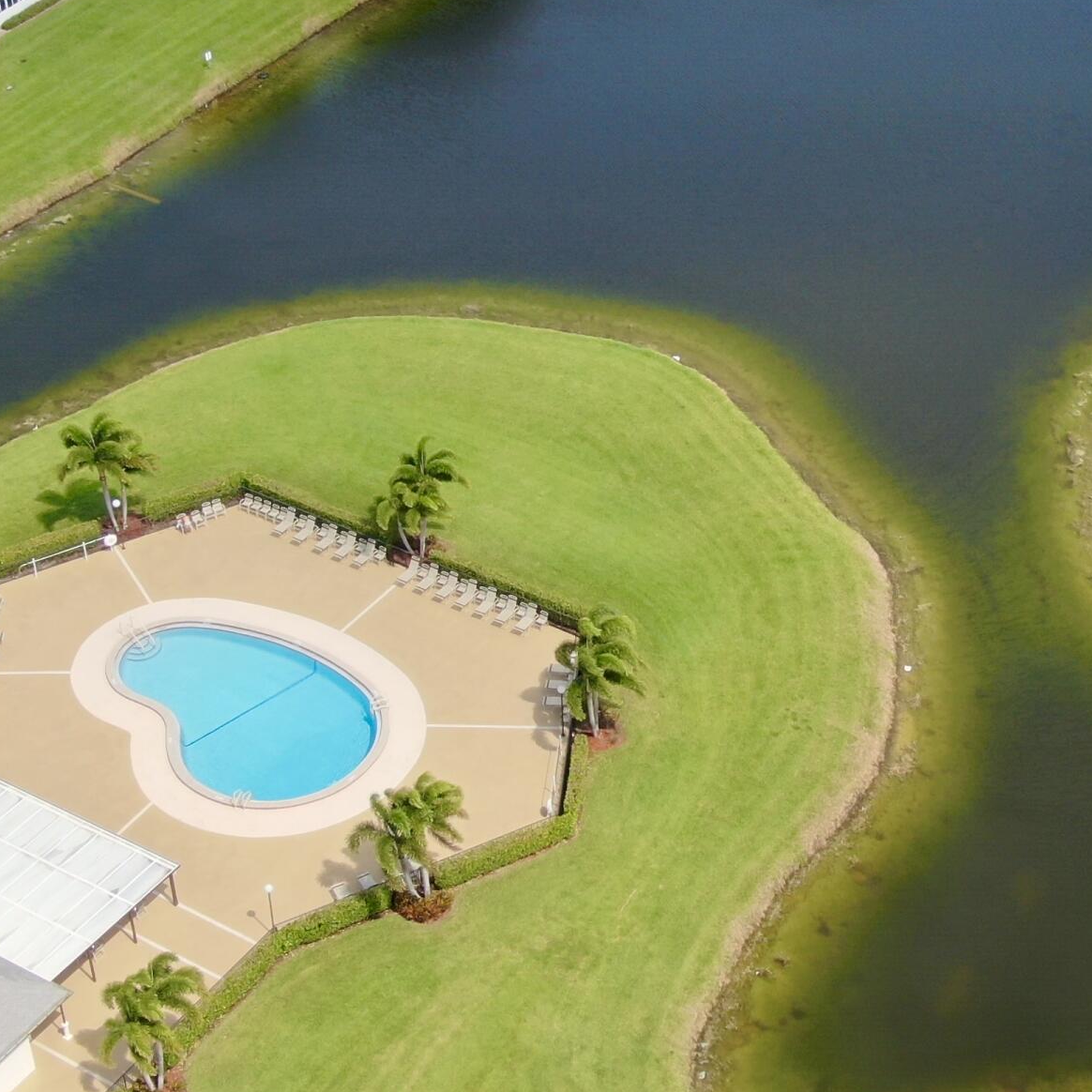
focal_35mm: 82
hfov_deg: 21.0
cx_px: 738
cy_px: 460
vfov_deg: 21.1
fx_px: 2927
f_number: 3.3
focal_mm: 6.21
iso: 100
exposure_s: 1/500
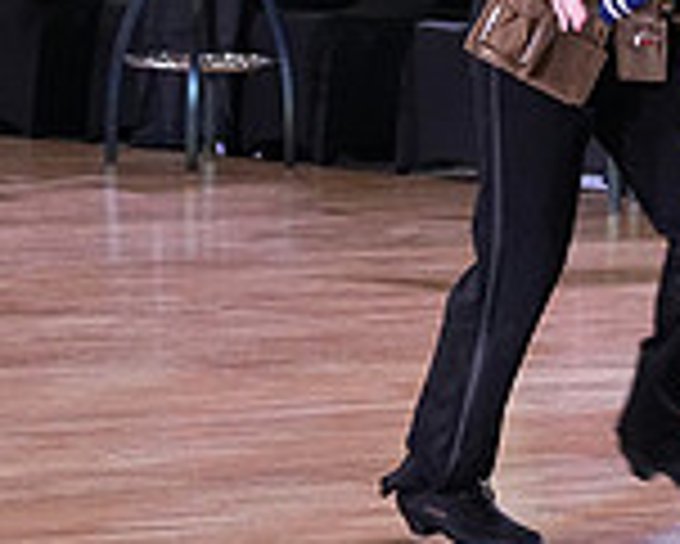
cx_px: 1184
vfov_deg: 4.3
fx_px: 7270
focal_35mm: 361
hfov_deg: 5.3
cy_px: -16
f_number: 5.6
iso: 5000
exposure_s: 1/320
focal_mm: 100
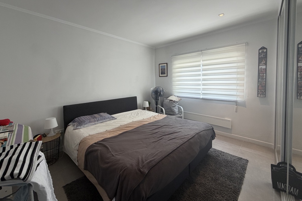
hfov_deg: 100.4
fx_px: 126
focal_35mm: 15
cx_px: 148
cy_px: 87
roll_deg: +1.4
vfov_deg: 77.0
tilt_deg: -2.3
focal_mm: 2.22
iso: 100
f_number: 2.2
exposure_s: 1/100
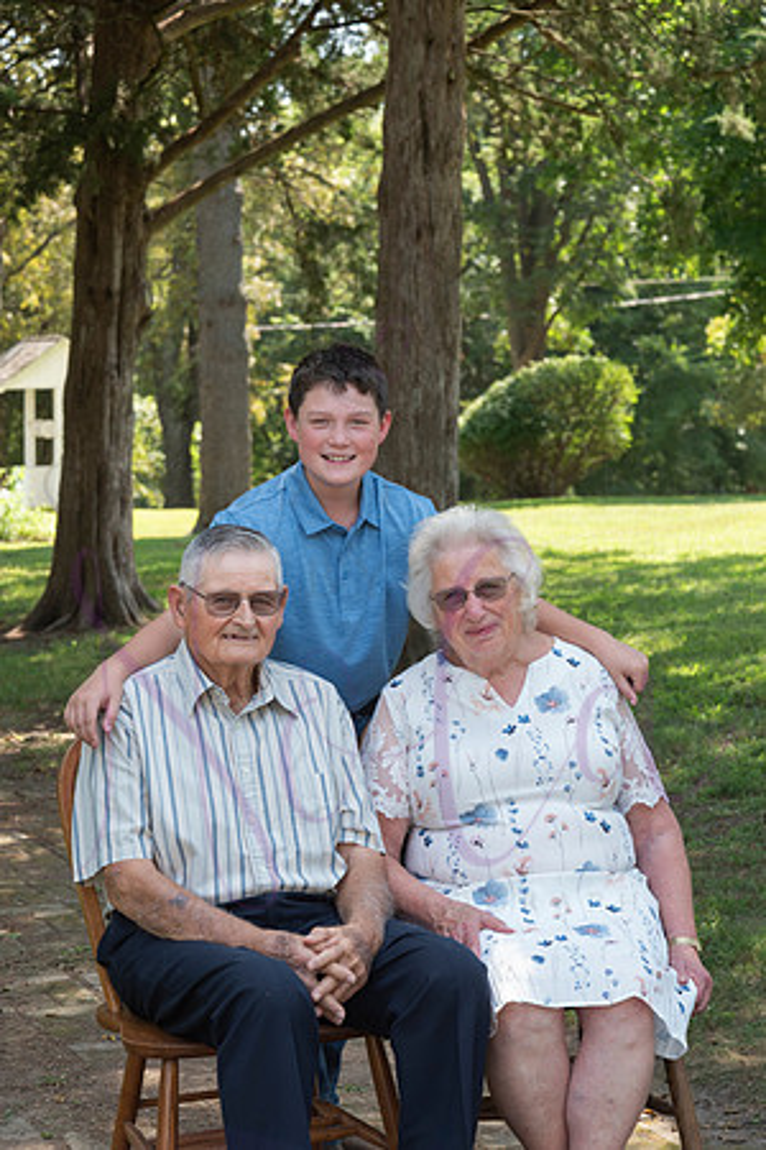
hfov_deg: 16.1
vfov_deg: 23.9
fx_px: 2713
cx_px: 383
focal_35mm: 85
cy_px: 575
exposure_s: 1/160
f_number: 8
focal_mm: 85
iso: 500
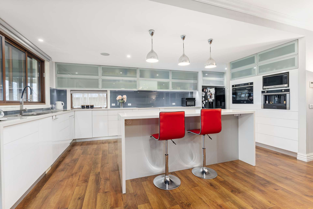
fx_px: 139
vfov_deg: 73.7
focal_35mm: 16
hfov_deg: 96.7
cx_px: 156
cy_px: 104
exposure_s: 1/6
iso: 320
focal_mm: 16
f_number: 7.1
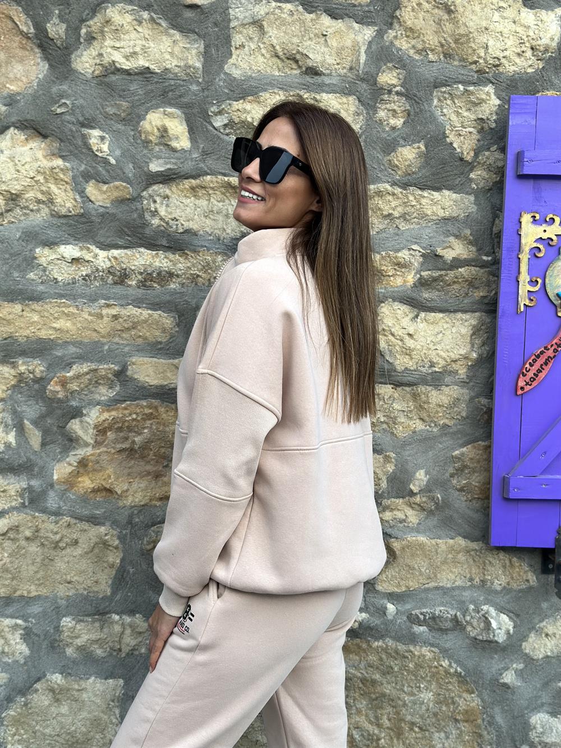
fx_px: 1037
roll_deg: -1.5
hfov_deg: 30.3
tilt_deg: -2.9
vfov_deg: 39.7
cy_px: 374
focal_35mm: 48
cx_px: 280
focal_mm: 6.86
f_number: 1.78
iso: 100
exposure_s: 1/150
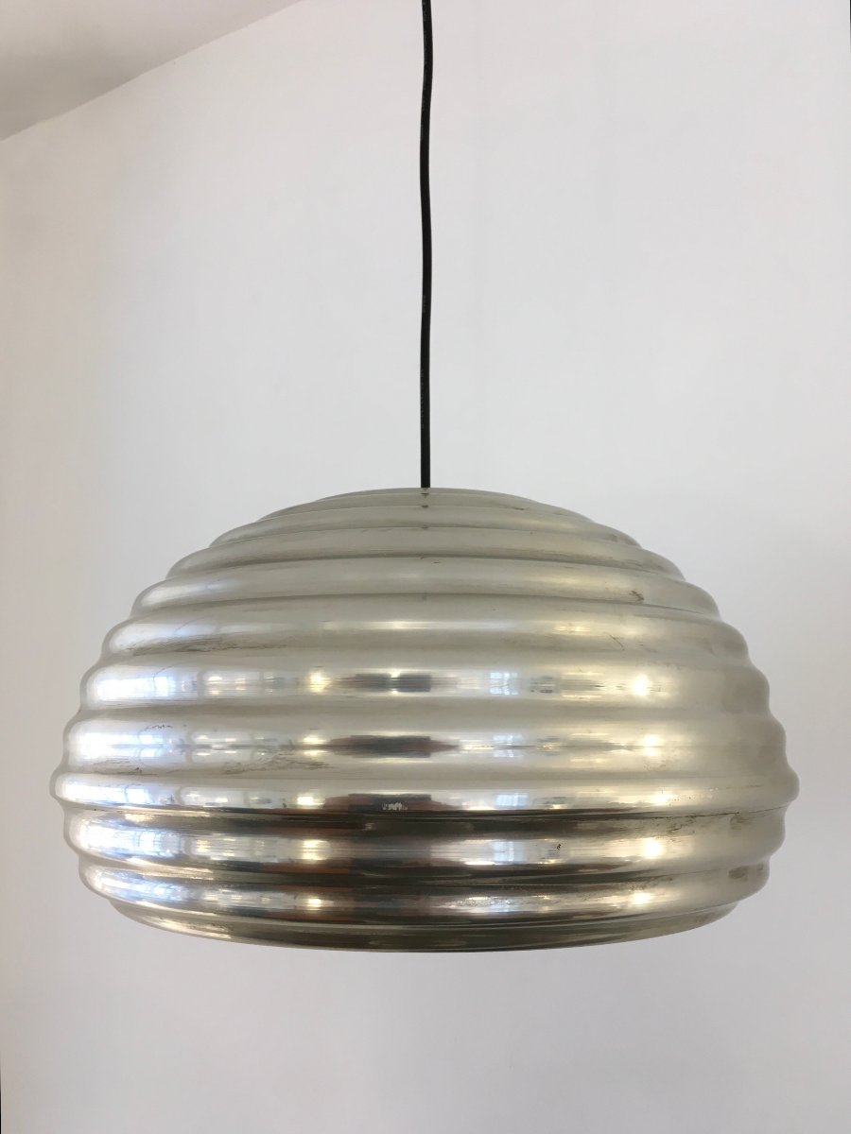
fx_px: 951
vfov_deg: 61.7
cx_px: 426
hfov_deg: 48.2
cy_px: 567
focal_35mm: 29
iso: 32
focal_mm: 4.15
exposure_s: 1/33
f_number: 2.2
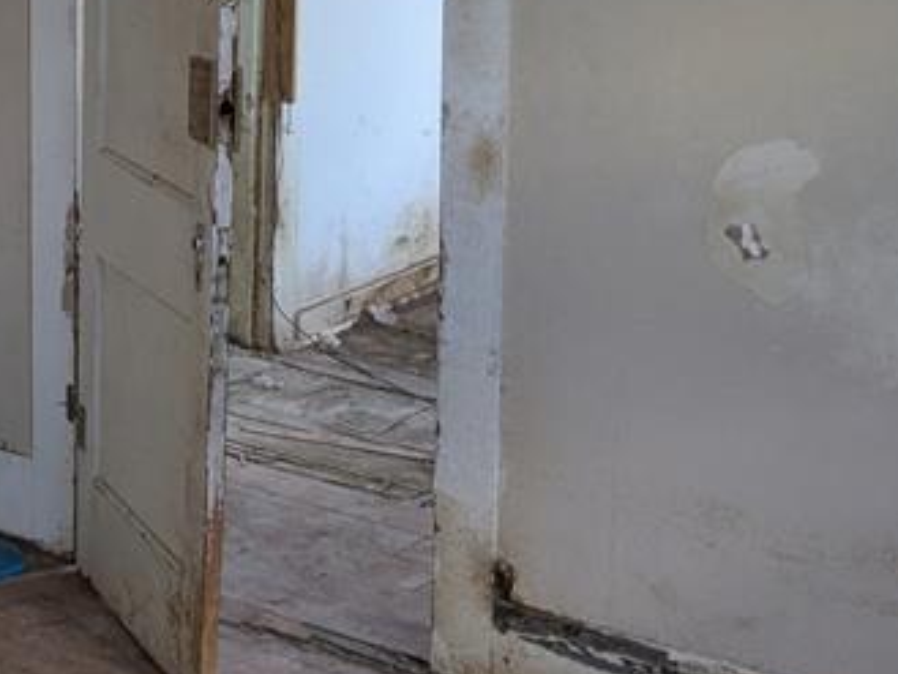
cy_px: -38
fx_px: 2180
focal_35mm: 84
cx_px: -328
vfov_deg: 17.1
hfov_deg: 20.8
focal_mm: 4.38
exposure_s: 1/120
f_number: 1.73
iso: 253
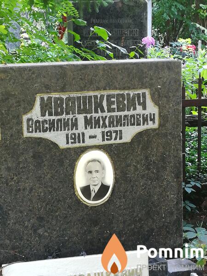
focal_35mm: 72
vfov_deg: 27.0
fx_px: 574
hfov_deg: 20.4
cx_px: 104
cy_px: 138
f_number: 2.2
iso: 250
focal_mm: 3.83
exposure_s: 1/33.3
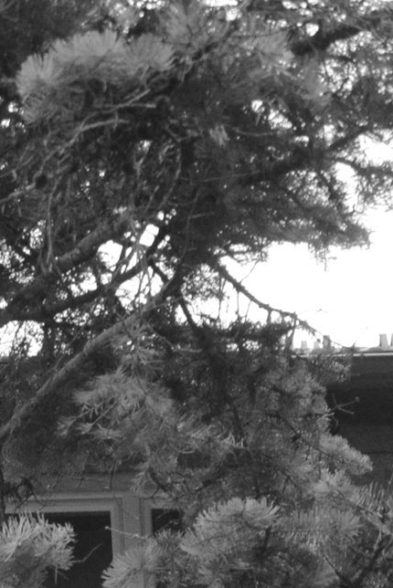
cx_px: -299
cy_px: 1295
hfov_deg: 8.9
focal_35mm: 147
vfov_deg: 11.9
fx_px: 2410
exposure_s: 1/125
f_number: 5.6
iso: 1250
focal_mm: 21
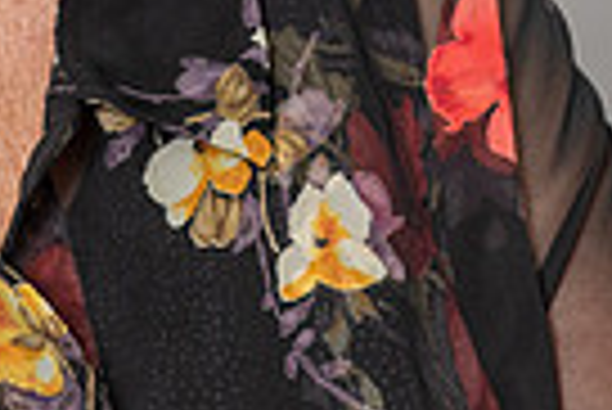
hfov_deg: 5.7
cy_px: -122
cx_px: 197
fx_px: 6160
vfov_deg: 3.8
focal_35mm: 362
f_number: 5.6
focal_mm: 60
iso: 200
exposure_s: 1/125
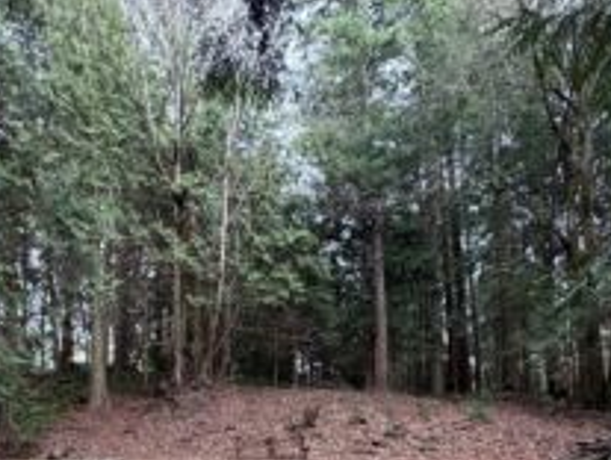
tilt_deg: +4.4
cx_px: 218
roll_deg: +0.1
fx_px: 477
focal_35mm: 27
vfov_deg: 47.5
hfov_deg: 64.0
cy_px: 392
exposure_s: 1/119
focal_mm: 2.22
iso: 320
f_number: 2.2
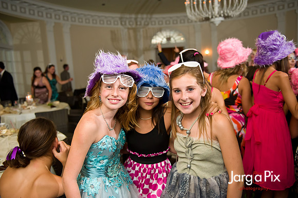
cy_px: 99
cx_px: 149
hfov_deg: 58.7
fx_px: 265
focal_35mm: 32
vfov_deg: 41.1
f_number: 3.2
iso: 1600
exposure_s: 1/125
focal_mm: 32
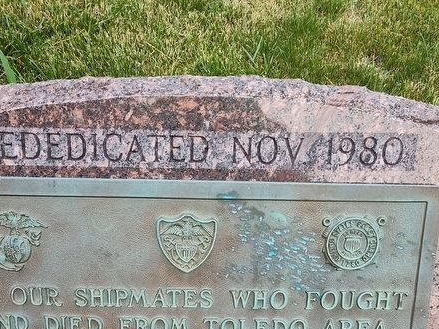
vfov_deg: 33.1
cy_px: 276
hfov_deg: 44.7
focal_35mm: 42
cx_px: 190
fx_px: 533
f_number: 1.8
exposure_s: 1/202
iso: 100
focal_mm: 5.56
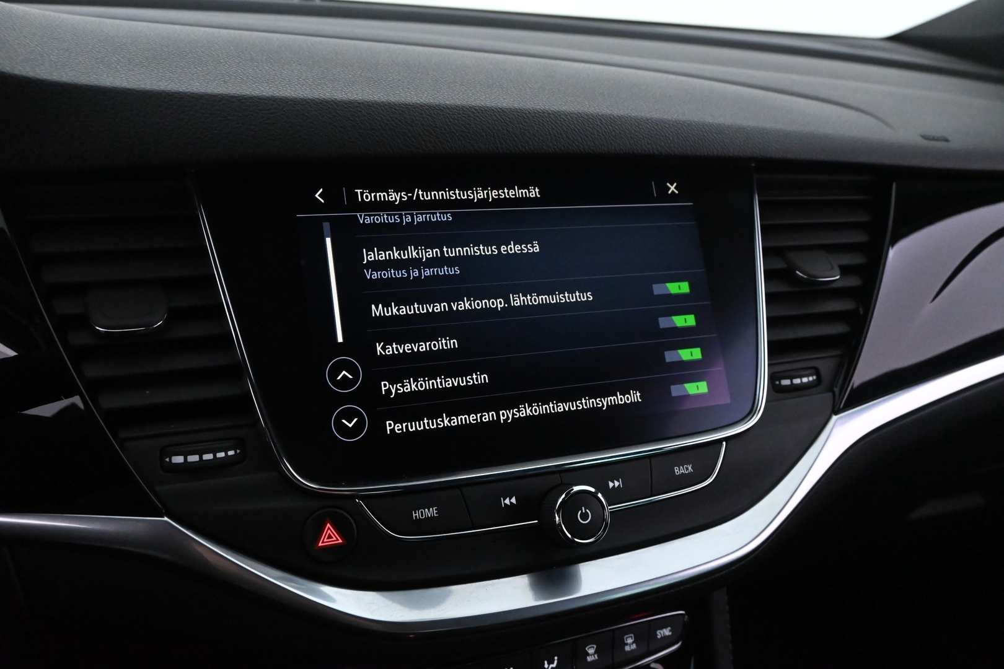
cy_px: 334
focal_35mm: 29
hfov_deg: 63.2
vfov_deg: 44.6
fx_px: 816
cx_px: 502
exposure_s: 1/80
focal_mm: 19.5
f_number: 5
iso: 6400
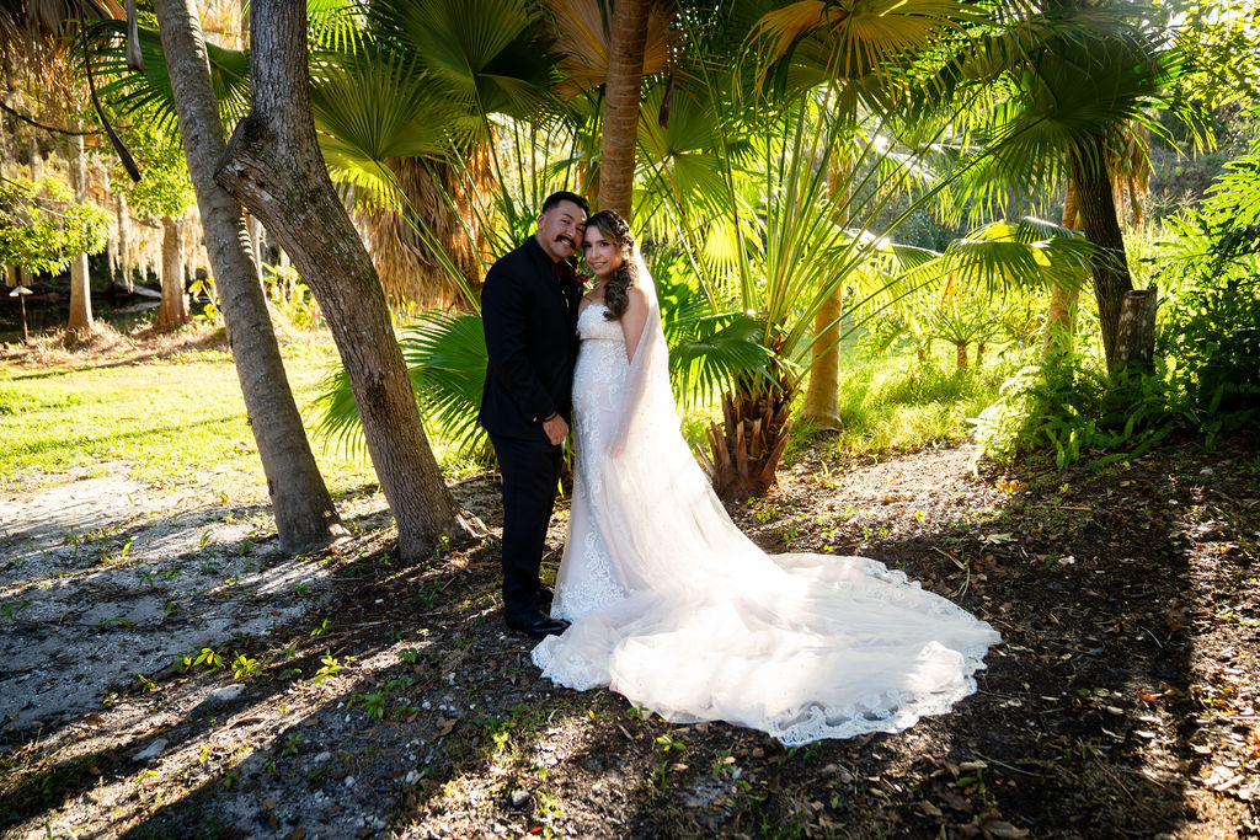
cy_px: 420
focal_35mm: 24
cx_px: 636
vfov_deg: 52.3
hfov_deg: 72.8
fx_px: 855
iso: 640
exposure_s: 1/500
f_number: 2.8
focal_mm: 24
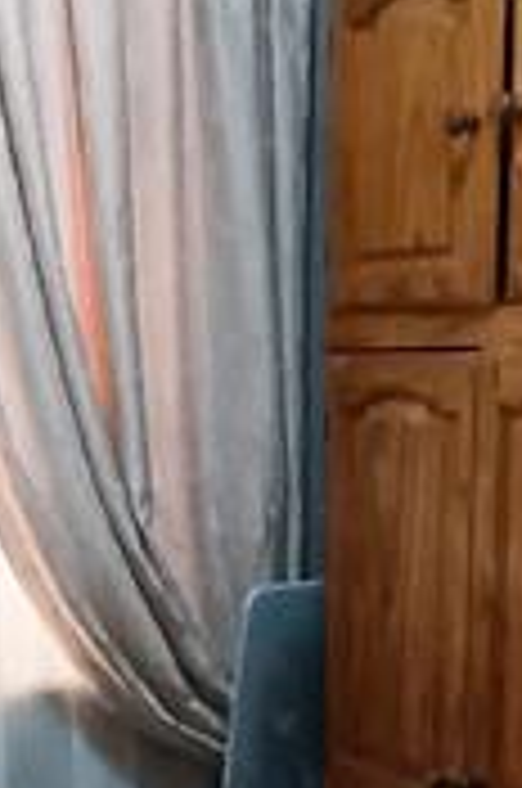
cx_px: -54
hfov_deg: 16.3
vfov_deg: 24.5
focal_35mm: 81
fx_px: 1769
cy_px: 693
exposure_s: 1/25
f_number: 2.2
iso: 1136
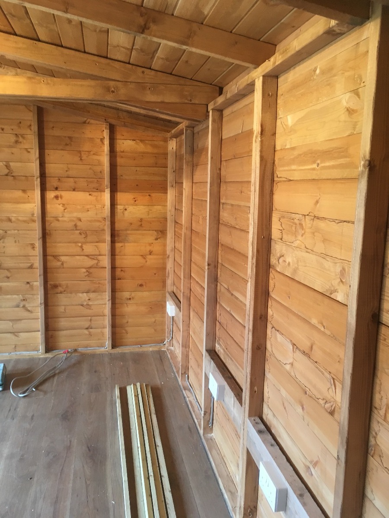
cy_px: 259
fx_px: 435
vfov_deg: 61.7
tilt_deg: -10.9
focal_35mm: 29
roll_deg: -0.1
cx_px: 194
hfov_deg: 48.2
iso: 100
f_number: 2.2
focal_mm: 4.15
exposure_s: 1/33
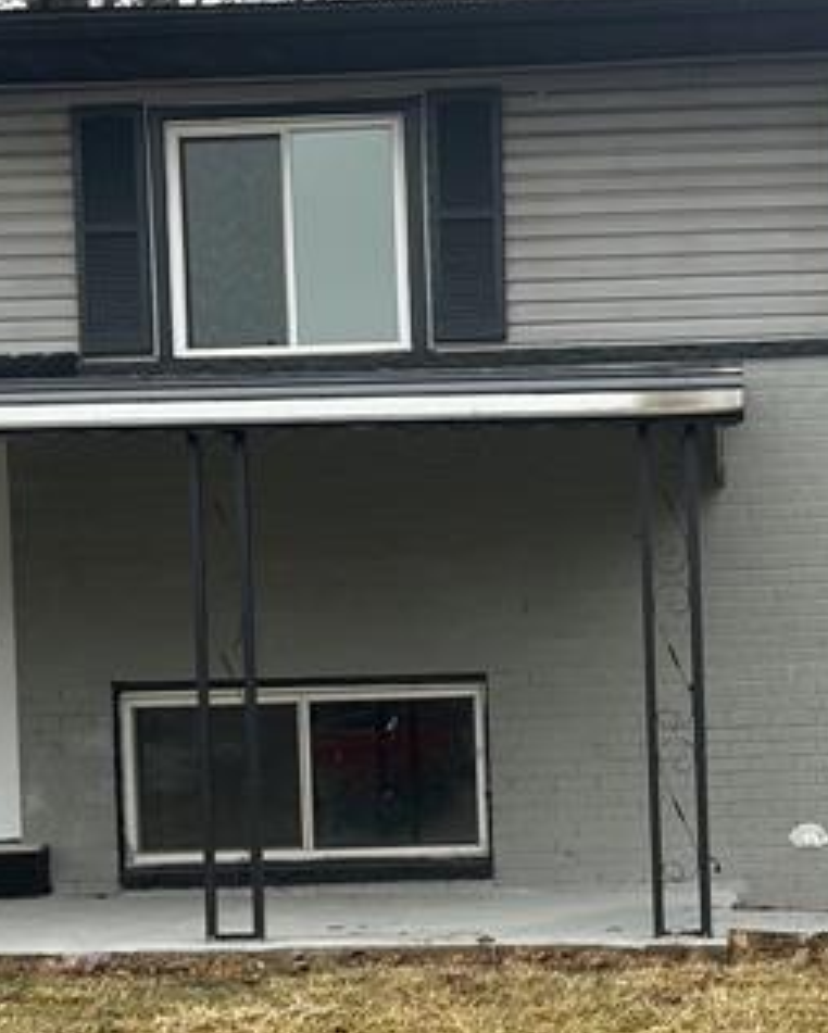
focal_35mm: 82
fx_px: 2509
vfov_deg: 23.0
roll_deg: +1.5
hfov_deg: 18.6
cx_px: 606
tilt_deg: -1.3
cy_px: 795
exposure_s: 1/411
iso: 50
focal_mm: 5.7
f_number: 1.5
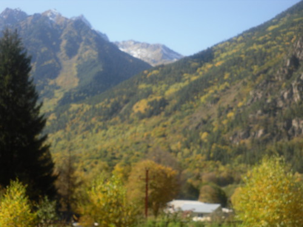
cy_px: 114
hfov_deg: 34.3
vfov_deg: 26.1
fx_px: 490
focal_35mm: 56
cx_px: 152
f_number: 3.6
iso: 80
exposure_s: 1/378
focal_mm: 9.98
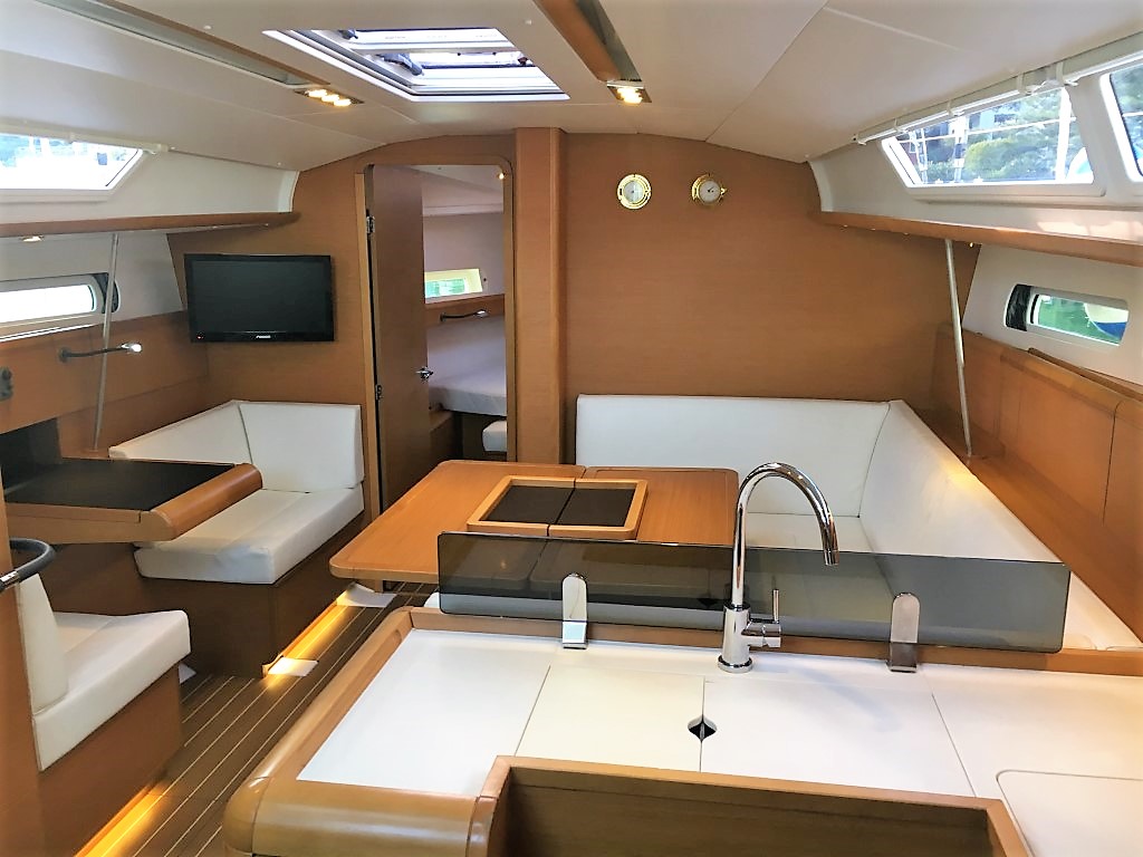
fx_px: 958
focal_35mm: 29
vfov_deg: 48.2
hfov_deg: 61.7
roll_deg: -0.2
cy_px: 428
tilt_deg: -12.3
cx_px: 572
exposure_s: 1/33
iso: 80
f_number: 2.2
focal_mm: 4.15
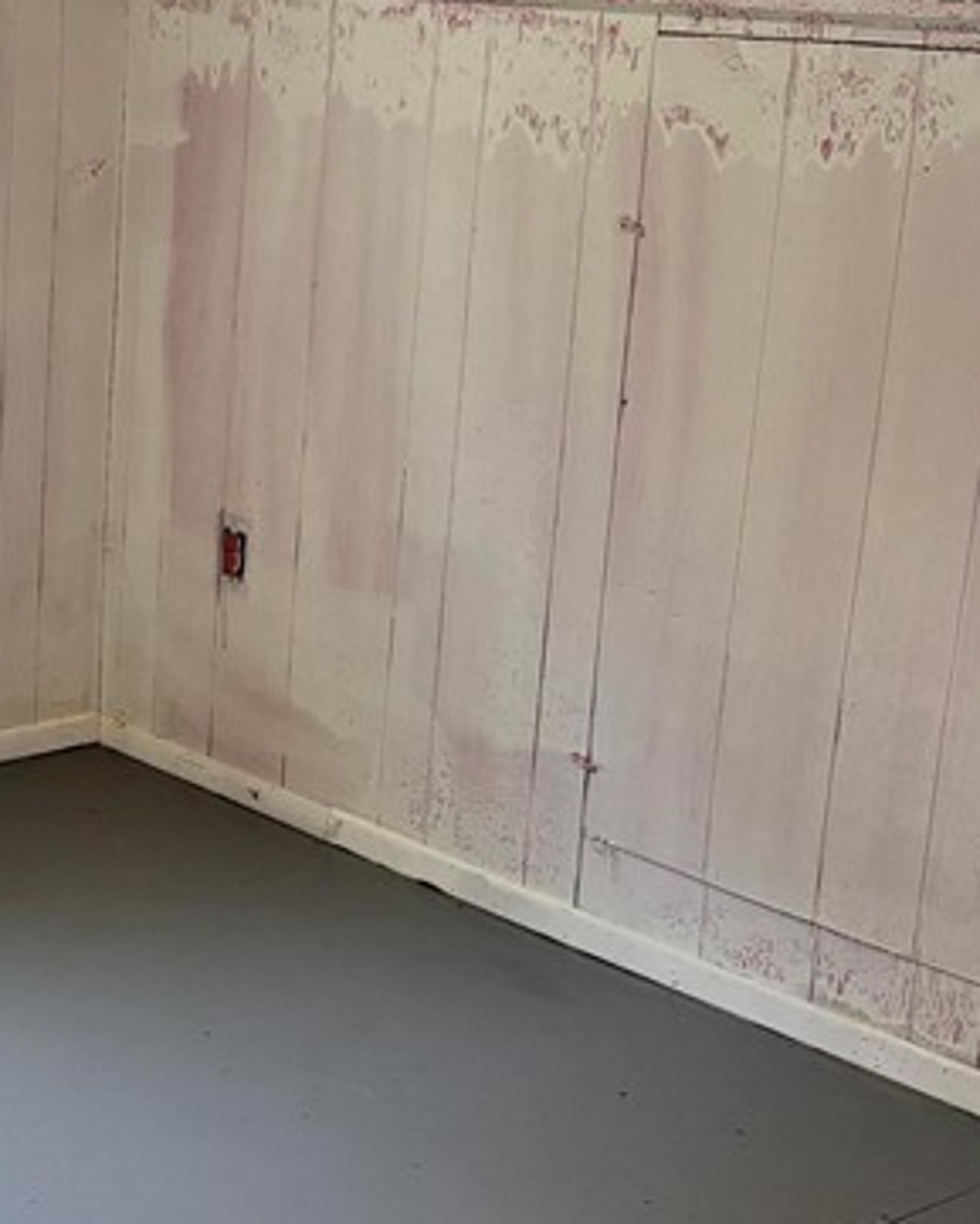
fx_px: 2609
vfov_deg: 26.4
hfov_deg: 19.9
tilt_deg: -17.5
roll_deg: -1.4
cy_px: 644
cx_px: -224
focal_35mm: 72
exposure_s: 1/120
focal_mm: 5.96
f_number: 1.6
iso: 125
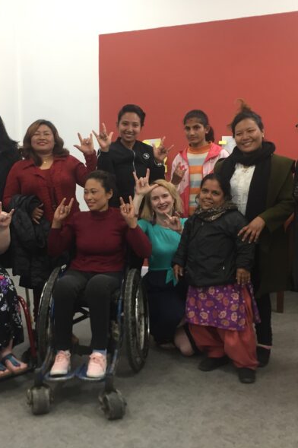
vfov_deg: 47.4
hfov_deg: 32.5
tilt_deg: -7.2
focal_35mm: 41
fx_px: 510
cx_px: 116
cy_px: 221
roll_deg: +1.0
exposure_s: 1/33
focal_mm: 4.15
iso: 100
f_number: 2.2
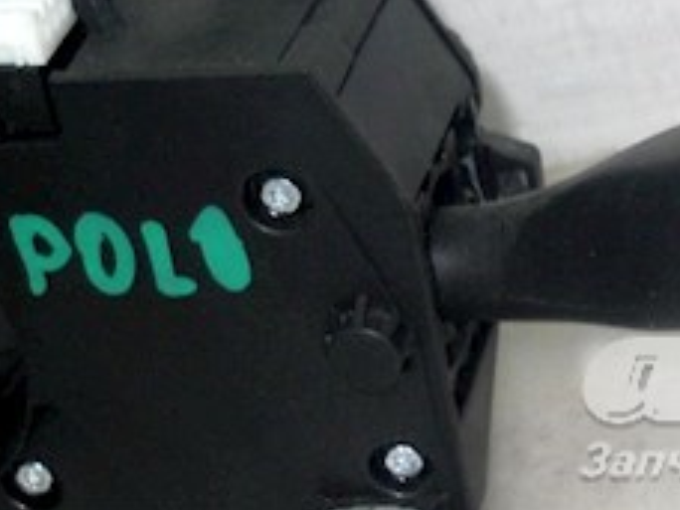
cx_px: 922
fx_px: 2652
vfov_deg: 11.0
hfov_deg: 14.0
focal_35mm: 135
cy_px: 376
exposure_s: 1/30
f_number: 5.8
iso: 80
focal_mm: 7.88
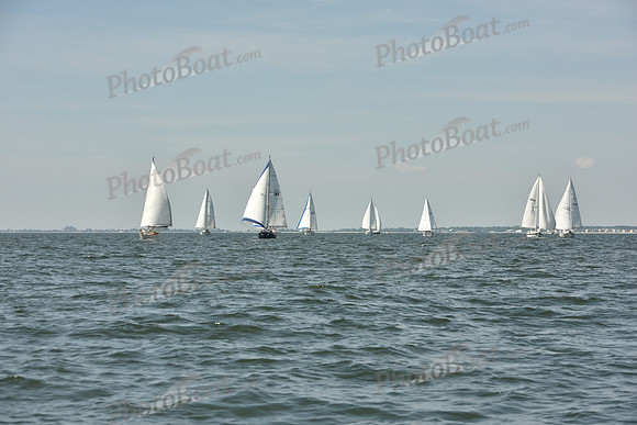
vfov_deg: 13.0
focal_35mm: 105
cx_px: 318
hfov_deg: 19.5
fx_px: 1858
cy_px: 212
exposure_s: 1/1600
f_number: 9
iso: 320
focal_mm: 105
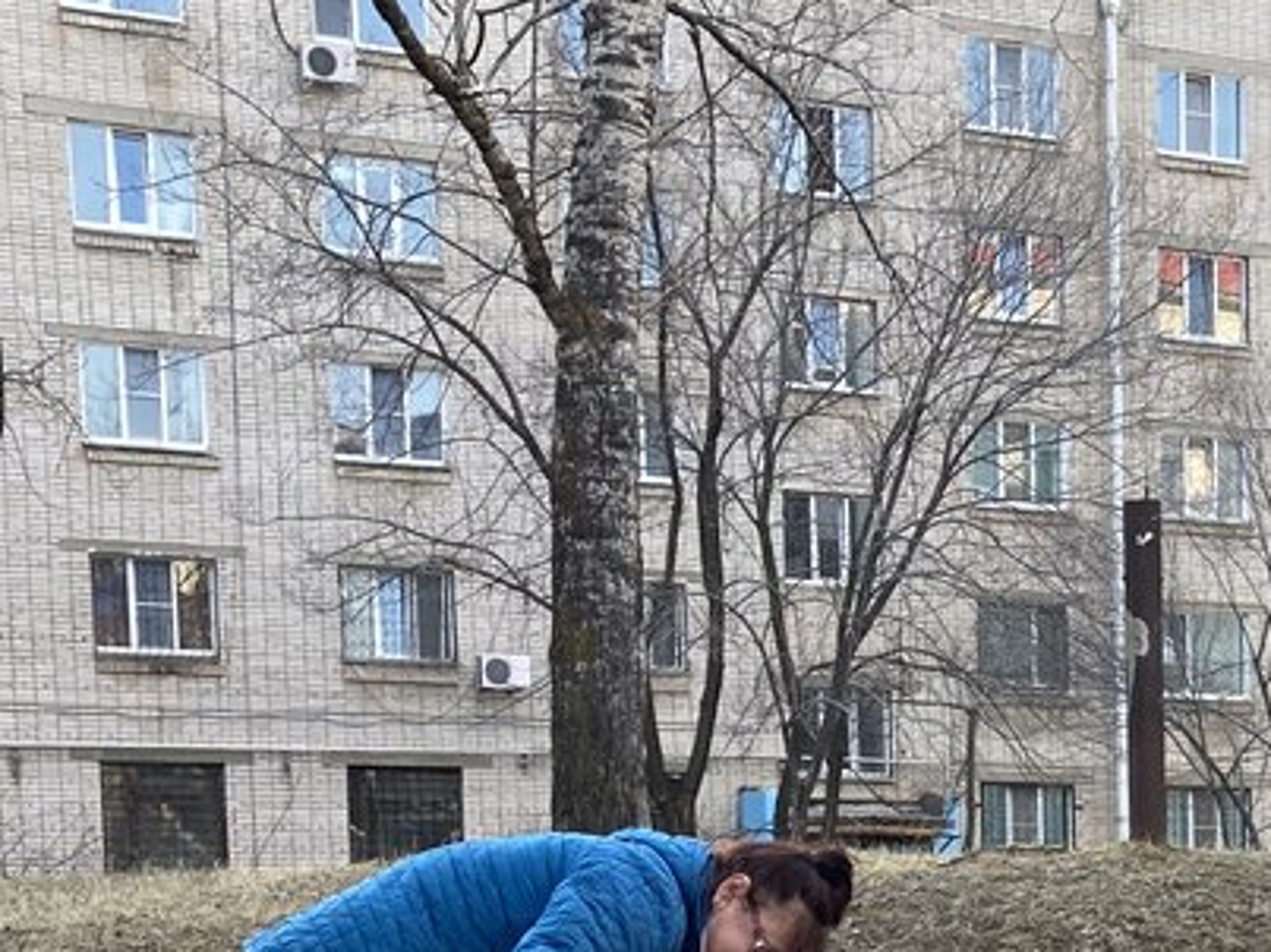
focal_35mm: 89
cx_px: 1400
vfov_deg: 15.4
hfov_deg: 20.9
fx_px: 3267
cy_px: 1384
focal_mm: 3.99
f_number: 1.8
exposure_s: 1/222
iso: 20
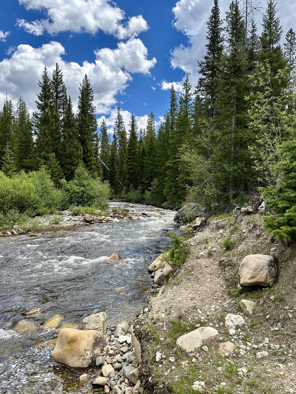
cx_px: 153
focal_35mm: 25
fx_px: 285
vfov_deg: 69.4
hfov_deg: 54.9
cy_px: 204
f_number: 1.78
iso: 80
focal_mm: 6.86
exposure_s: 1/1880
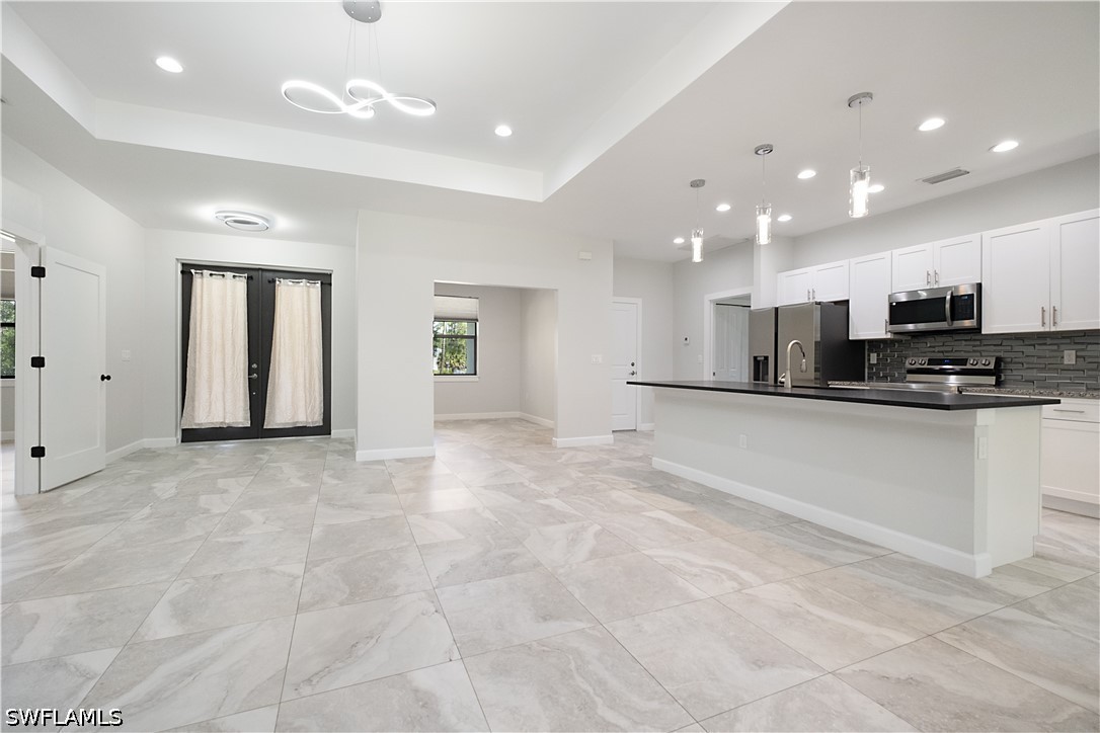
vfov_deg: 77.3
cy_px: 366
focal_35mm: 15
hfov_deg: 100.4
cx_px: 550
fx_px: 458
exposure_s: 1/100
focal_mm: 10
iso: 1250
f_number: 4.5
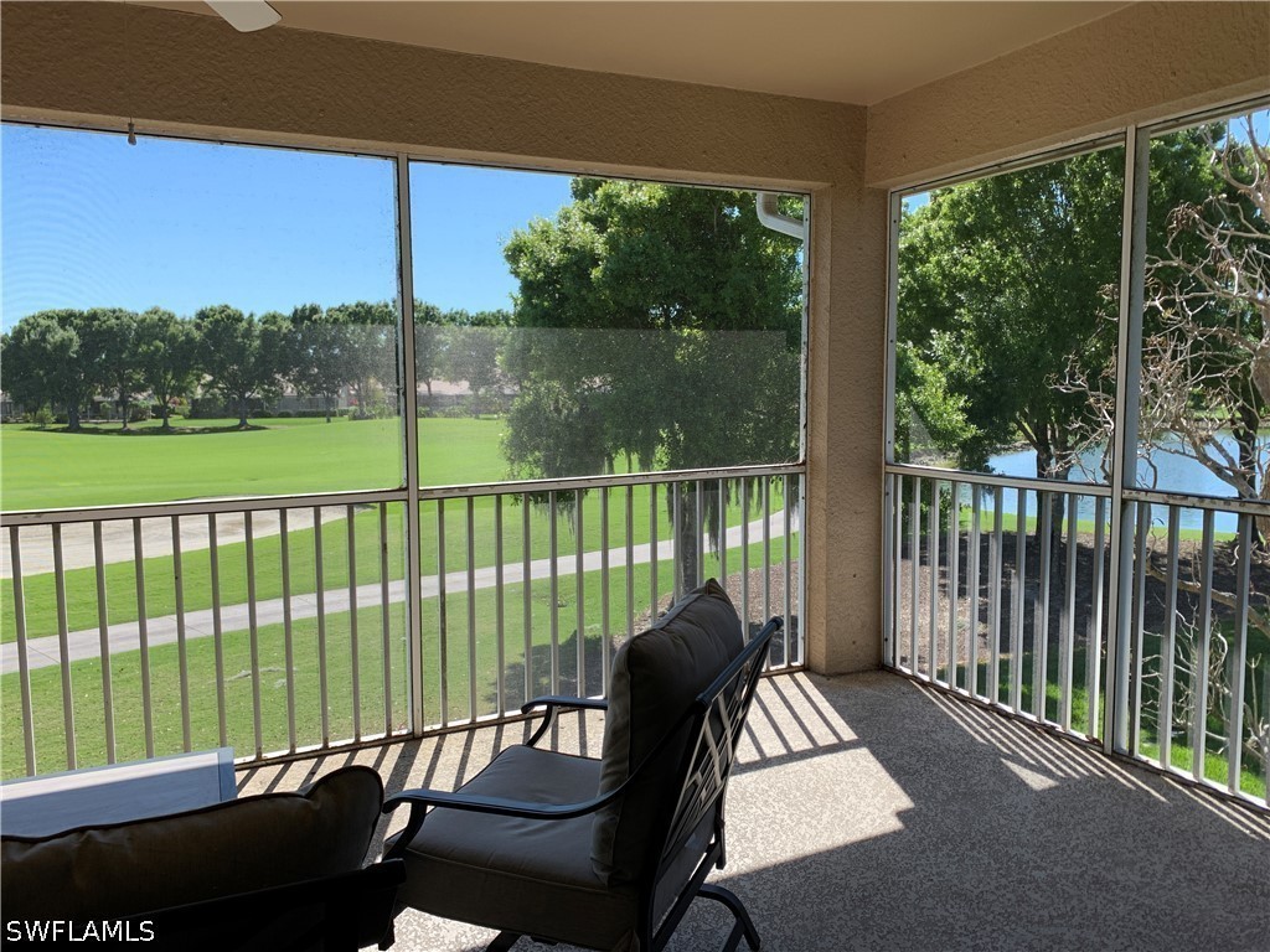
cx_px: 635
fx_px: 954
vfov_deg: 53.1
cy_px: 476
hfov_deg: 67.3
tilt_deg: -5.8
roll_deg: +0.5
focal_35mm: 26
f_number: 1.8
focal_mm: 4.25
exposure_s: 1/849
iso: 25
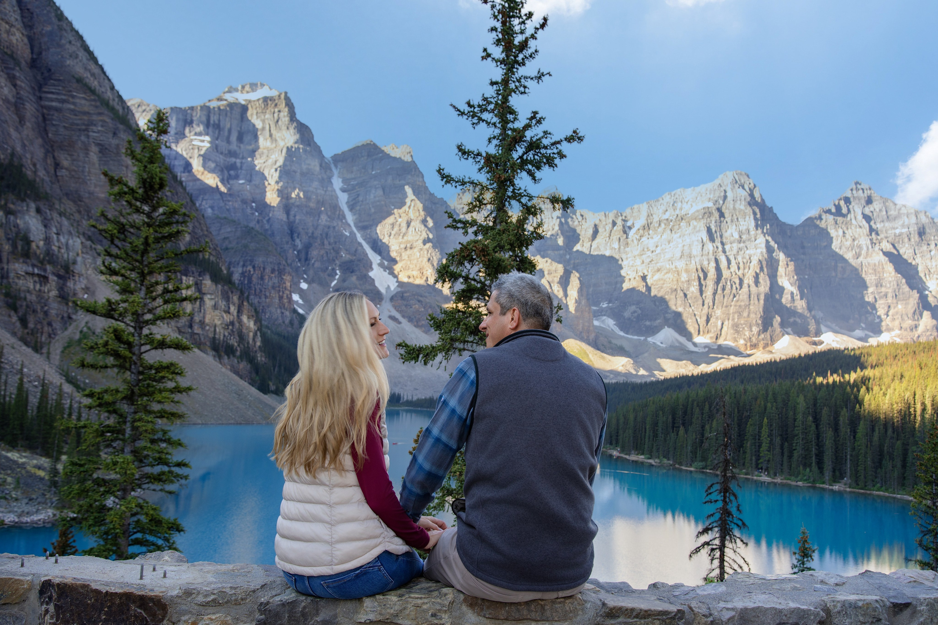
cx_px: 469
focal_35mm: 28
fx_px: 730
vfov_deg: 46.4
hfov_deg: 65.5
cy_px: 312
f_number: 5
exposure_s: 1/125
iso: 160
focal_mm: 28
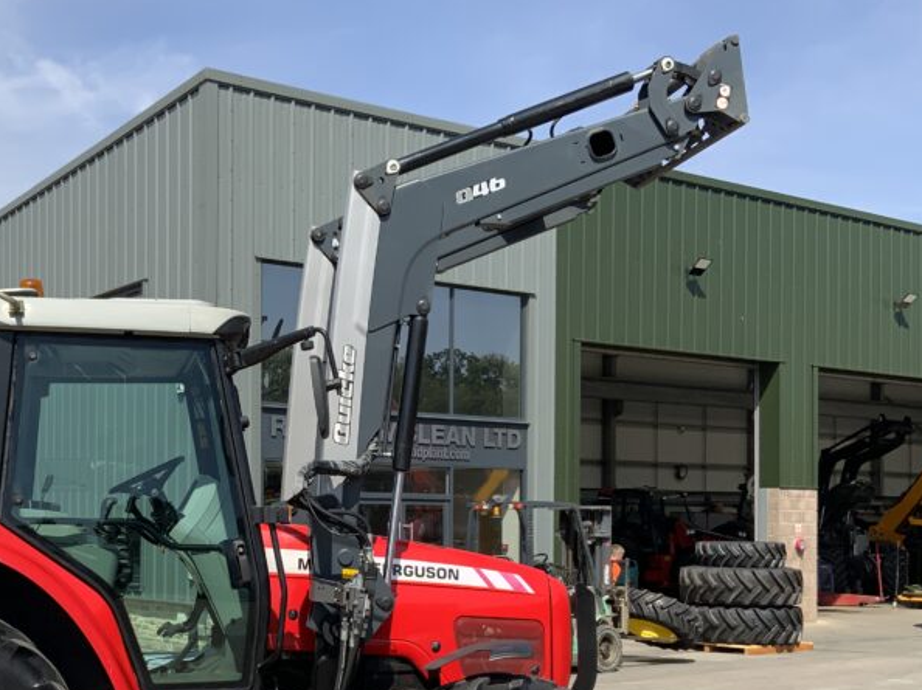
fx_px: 1331
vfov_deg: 28.7
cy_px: 512
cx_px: 292
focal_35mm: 50
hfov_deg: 37.7
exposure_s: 1/1912
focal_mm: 3
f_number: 1.8
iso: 16
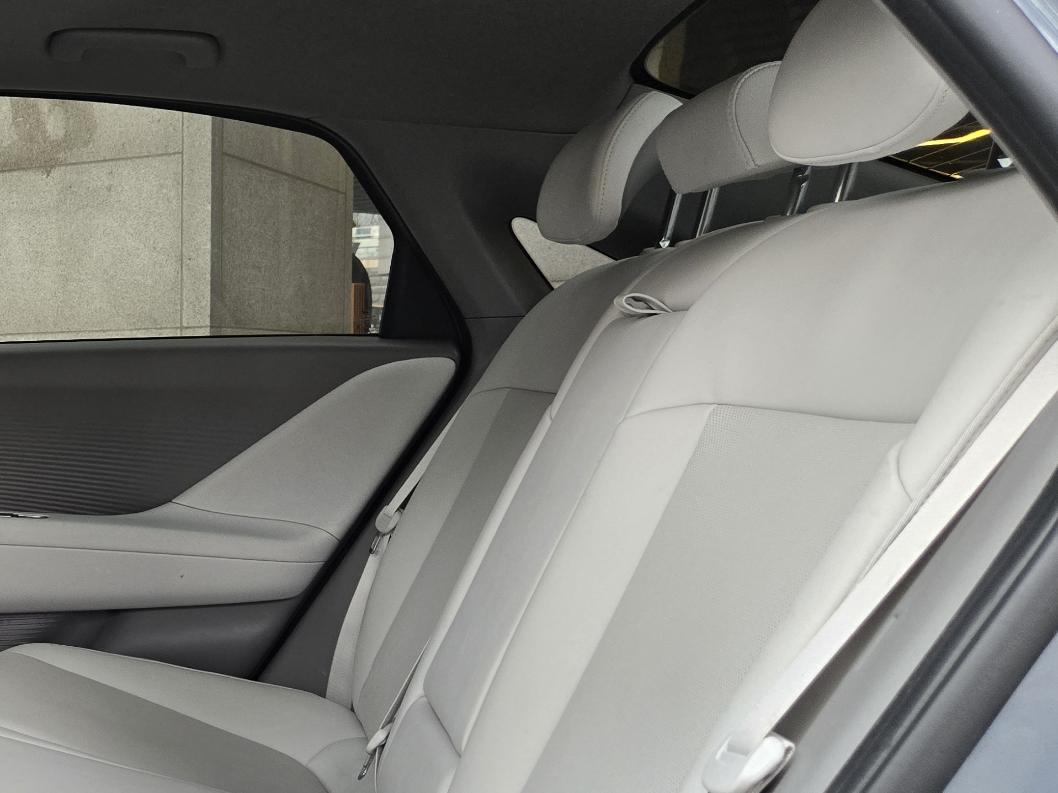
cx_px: -25
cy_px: 588
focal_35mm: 48
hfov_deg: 35.5
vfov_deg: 29.8
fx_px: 1467
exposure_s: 1/180
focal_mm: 5.4
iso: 125
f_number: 1.8
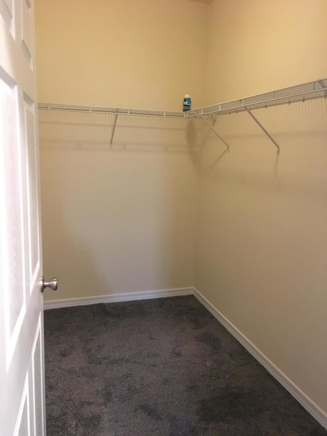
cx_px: 164
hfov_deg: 48.2
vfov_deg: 61.7
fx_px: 365
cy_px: 218
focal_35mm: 29
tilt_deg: -9.9
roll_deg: -1.6
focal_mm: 4.15
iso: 320
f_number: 2.2
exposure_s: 1/15
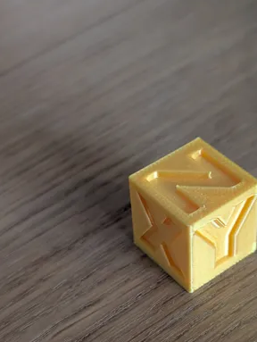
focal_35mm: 68
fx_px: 672
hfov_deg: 21.6
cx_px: 175
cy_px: 216
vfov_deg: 28.4
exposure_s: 1/230
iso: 555
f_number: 1.68
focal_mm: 6.9
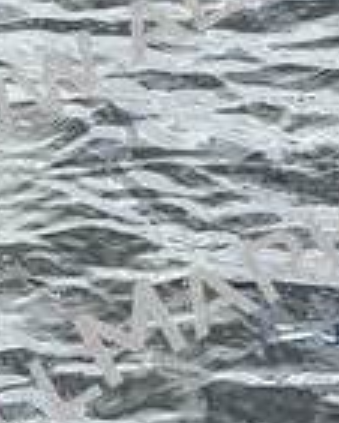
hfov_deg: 1.5
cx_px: -375
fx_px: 12766
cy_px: 256
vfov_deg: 1.9
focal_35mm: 1019
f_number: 5.6
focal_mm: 264
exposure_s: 1/1250
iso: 1250
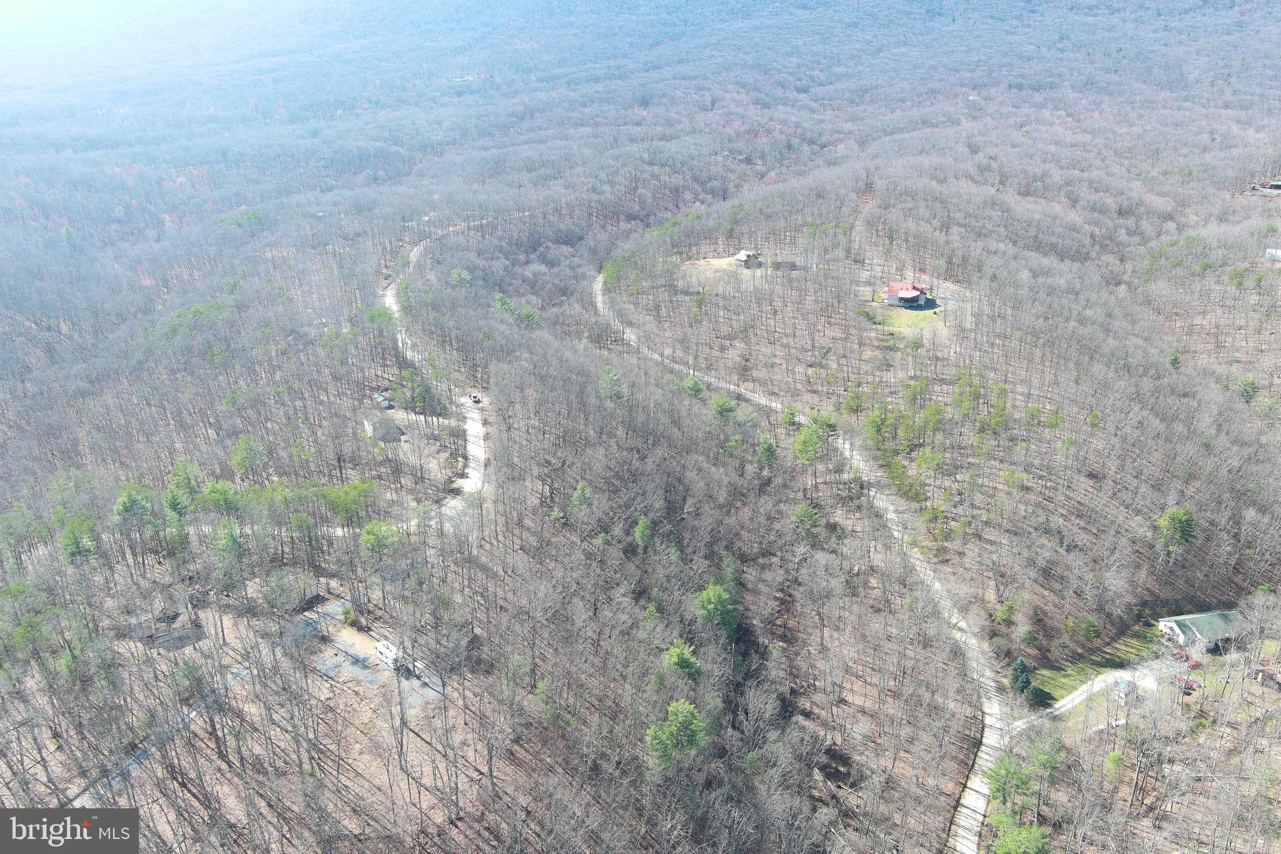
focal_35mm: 29
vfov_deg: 45.0
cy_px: 427
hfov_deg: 63.7
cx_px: 640
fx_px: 1032
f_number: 2.8
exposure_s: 1/233
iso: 100
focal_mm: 10.57
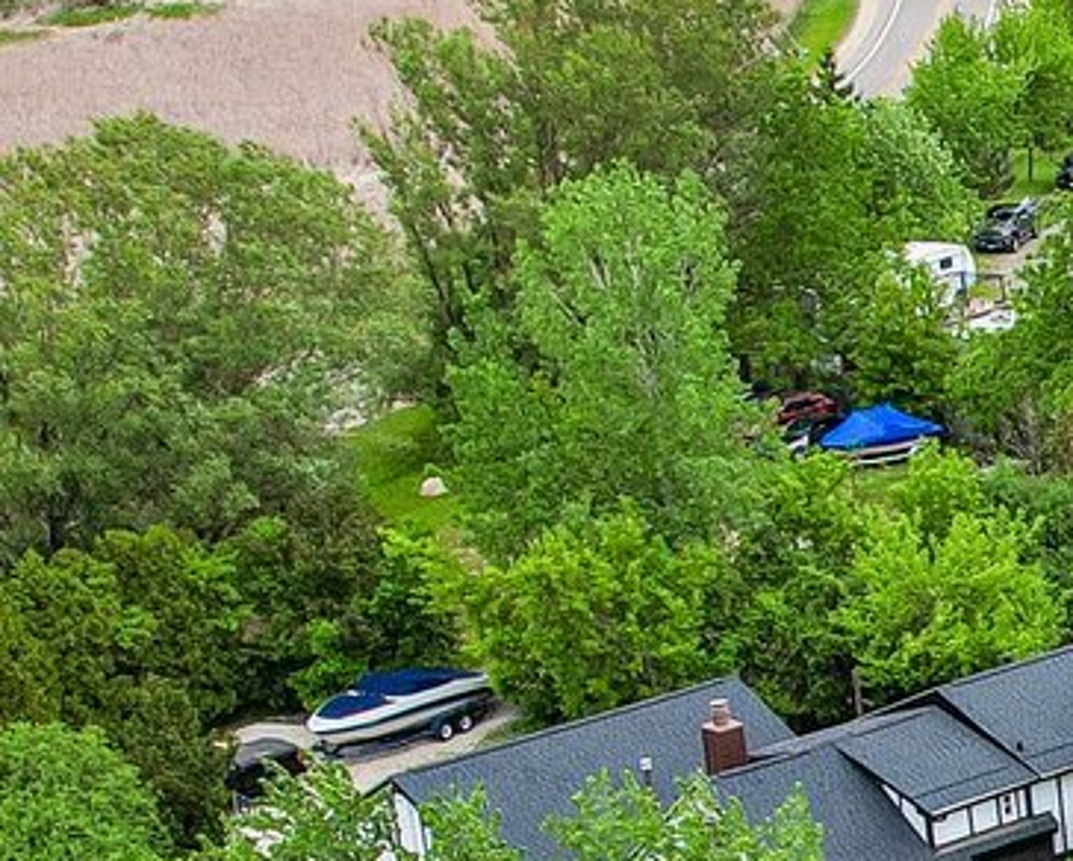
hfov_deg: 13.9
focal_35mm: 116
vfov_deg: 13.0
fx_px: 3688
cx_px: 2158
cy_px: 969
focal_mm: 8.4
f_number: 2.8
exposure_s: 1/1600
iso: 130
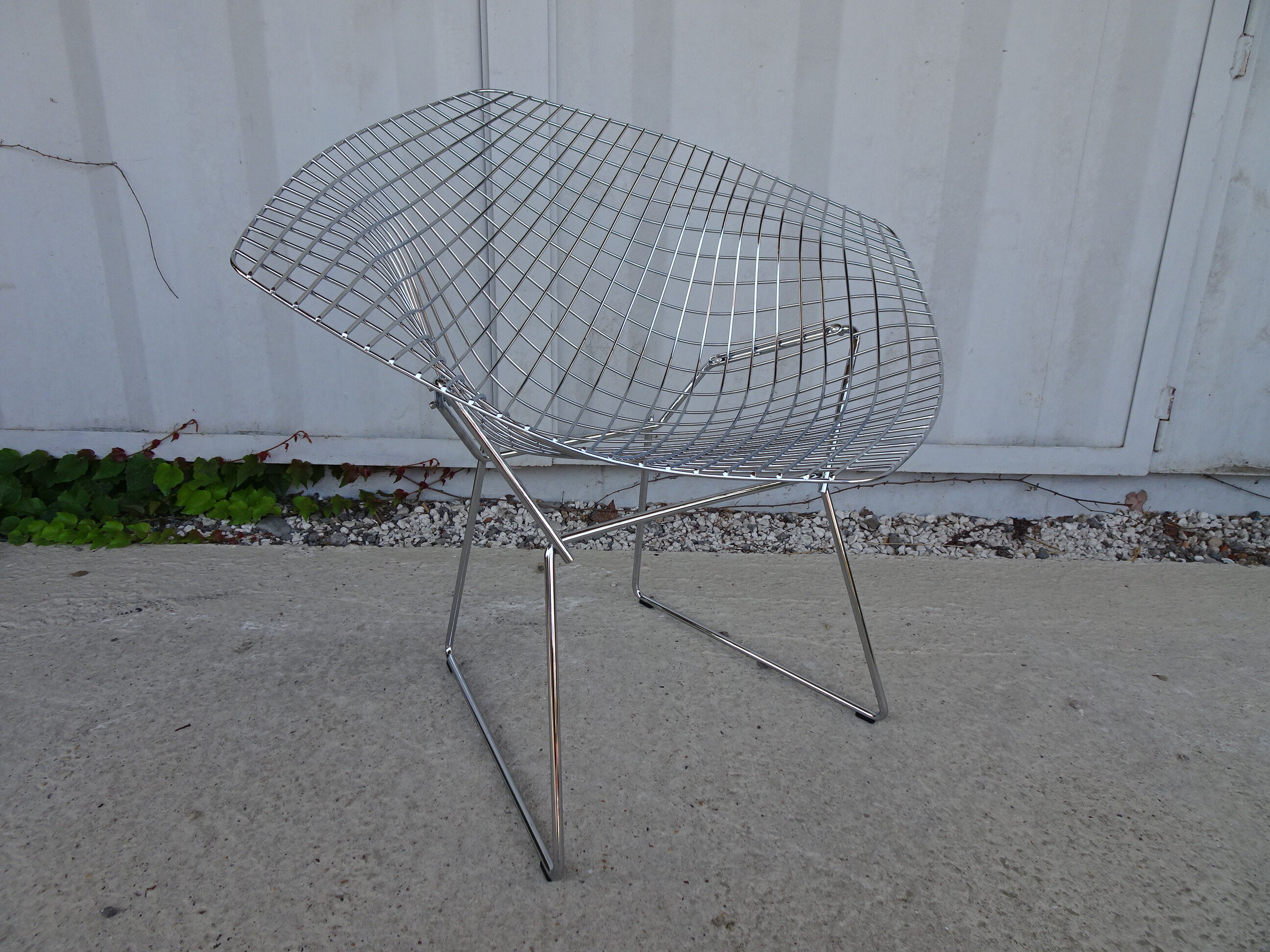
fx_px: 881
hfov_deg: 71.6
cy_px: 476
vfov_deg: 56.8
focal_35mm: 24
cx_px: 635
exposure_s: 1/125
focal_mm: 4.1
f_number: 3.5
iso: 80
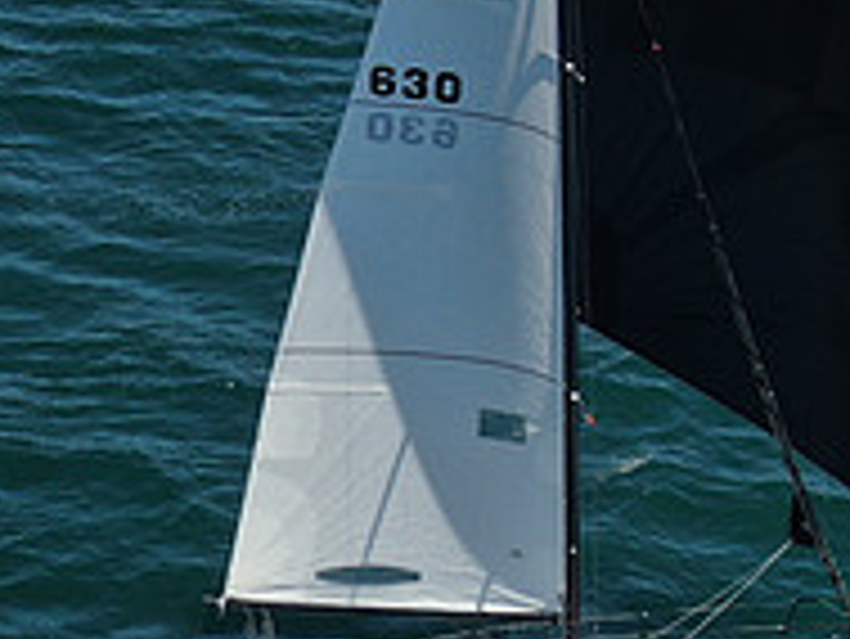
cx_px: 175
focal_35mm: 147
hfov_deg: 13.4
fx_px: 3612
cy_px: 443
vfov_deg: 10.1
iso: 100
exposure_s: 1/1000
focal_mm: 8.6
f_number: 3.8
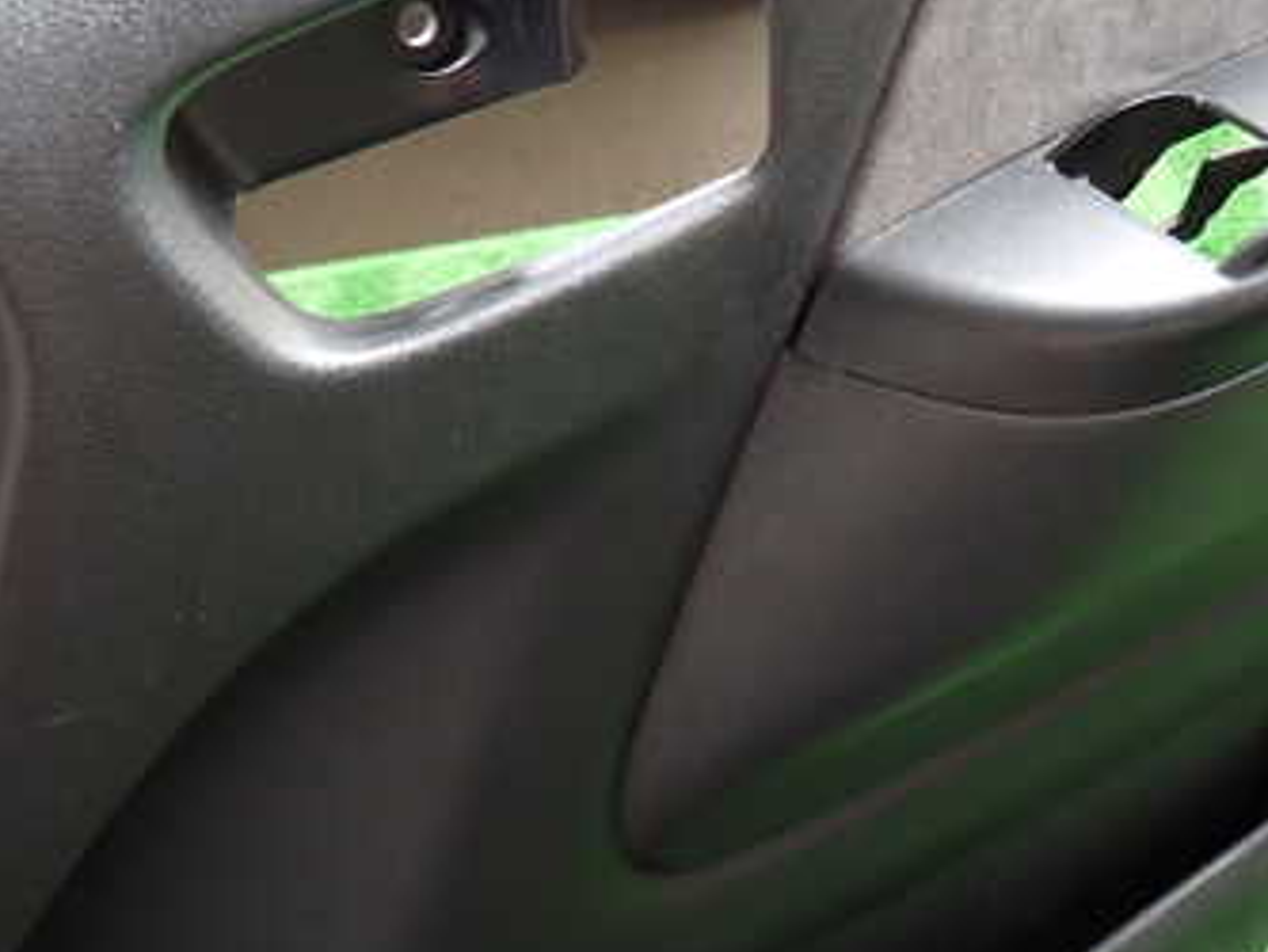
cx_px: 769
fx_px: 1649
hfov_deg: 41.8
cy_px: 426
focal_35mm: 45
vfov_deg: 32.2
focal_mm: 4.5
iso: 160
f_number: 2
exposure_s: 1/60
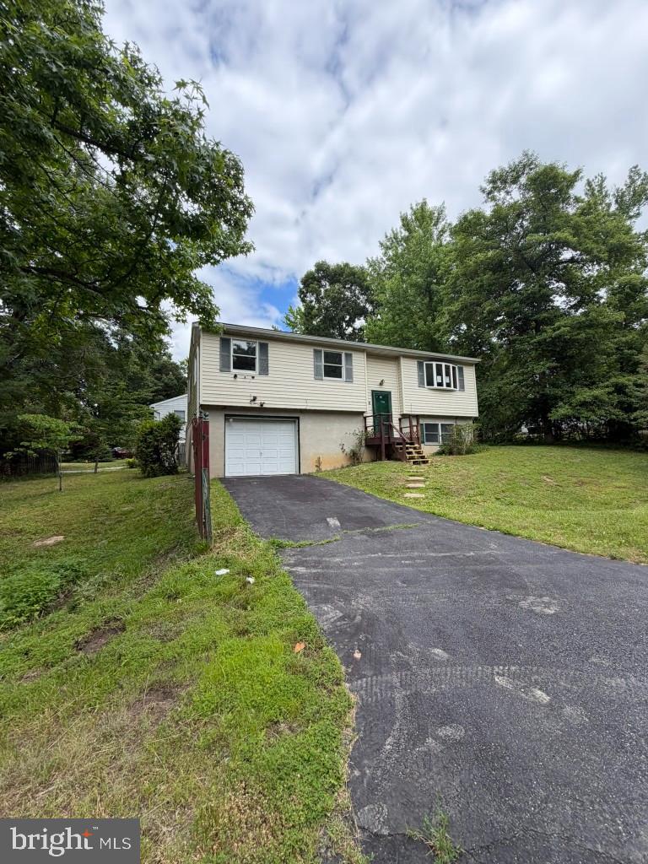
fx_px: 349
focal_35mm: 14
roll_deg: +1.0
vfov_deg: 102.1
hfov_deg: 85.7
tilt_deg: +7.6
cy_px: 432
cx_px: 324
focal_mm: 2.22
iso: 32
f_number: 2.2
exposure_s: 1/770
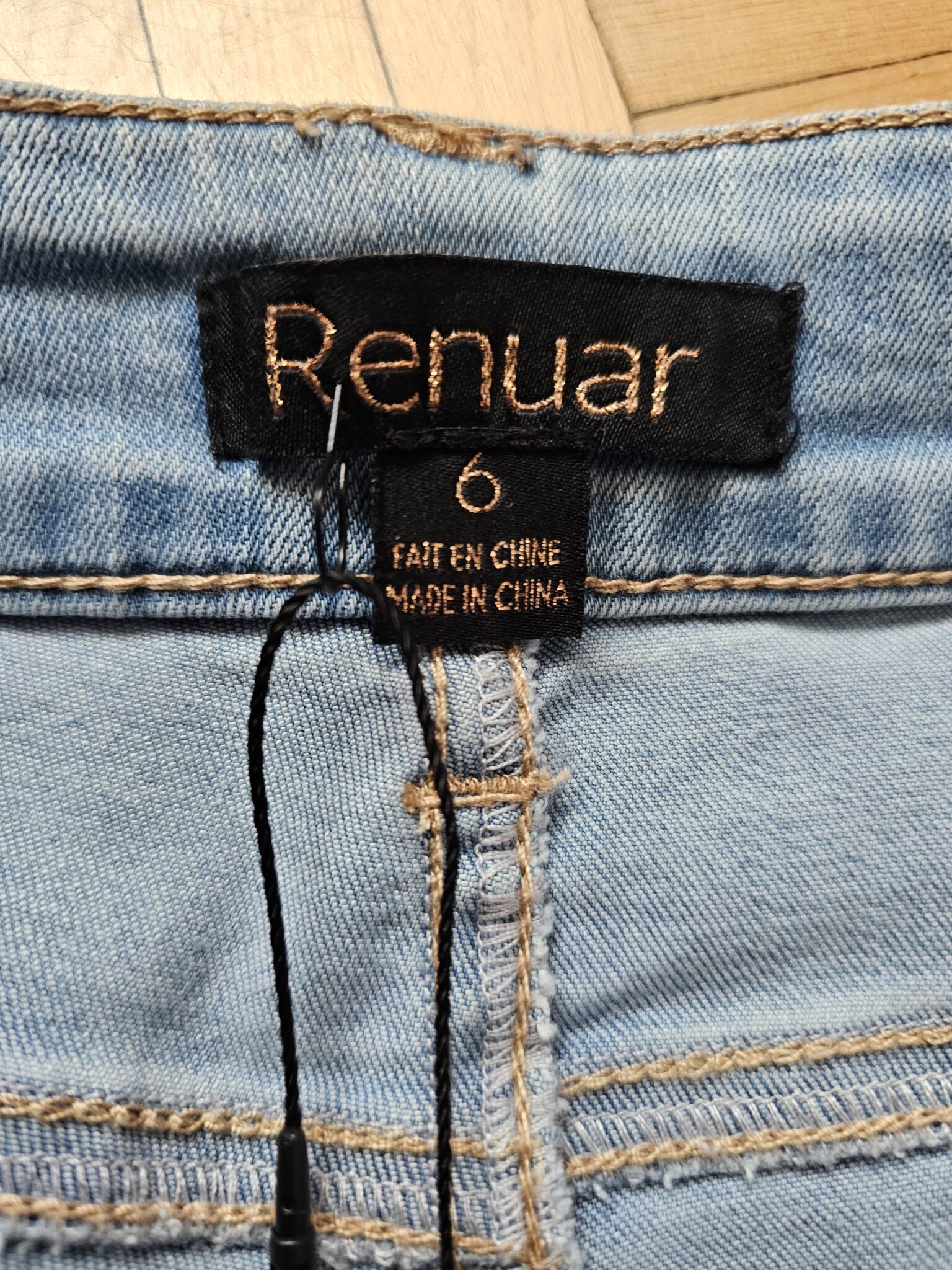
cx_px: 476
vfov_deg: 73.9
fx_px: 843
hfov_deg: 58.9
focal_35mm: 23
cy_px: 635
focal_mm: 6.3
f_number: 1.7
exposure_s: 1/34.6
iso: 250
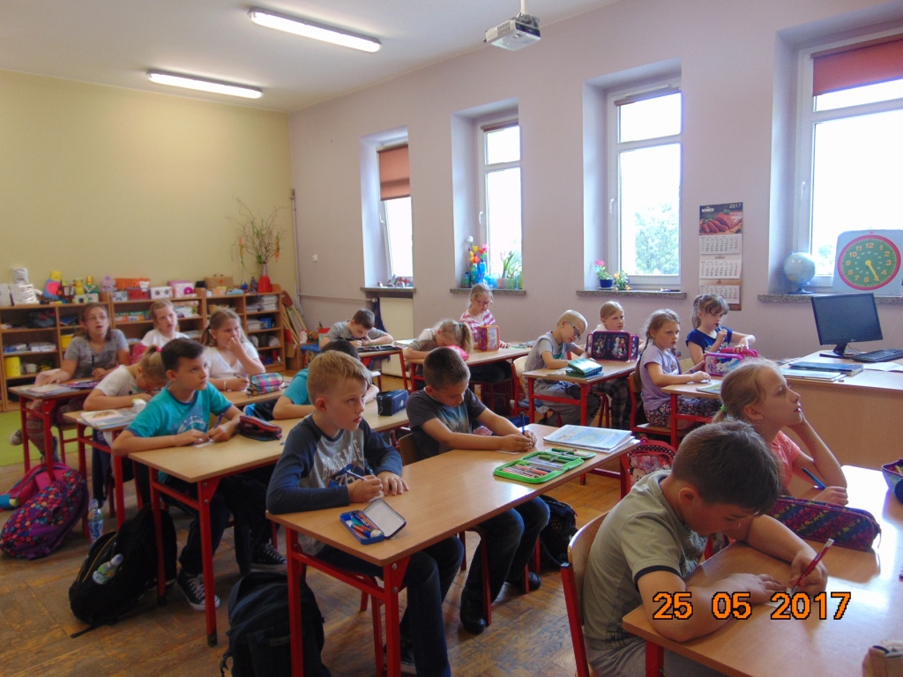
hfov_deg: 69.4
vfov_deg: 54.9
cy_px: 338
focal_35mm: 25
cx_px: 452
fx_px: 652
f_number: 3
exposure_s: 1/40
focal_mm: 4.5
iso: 100
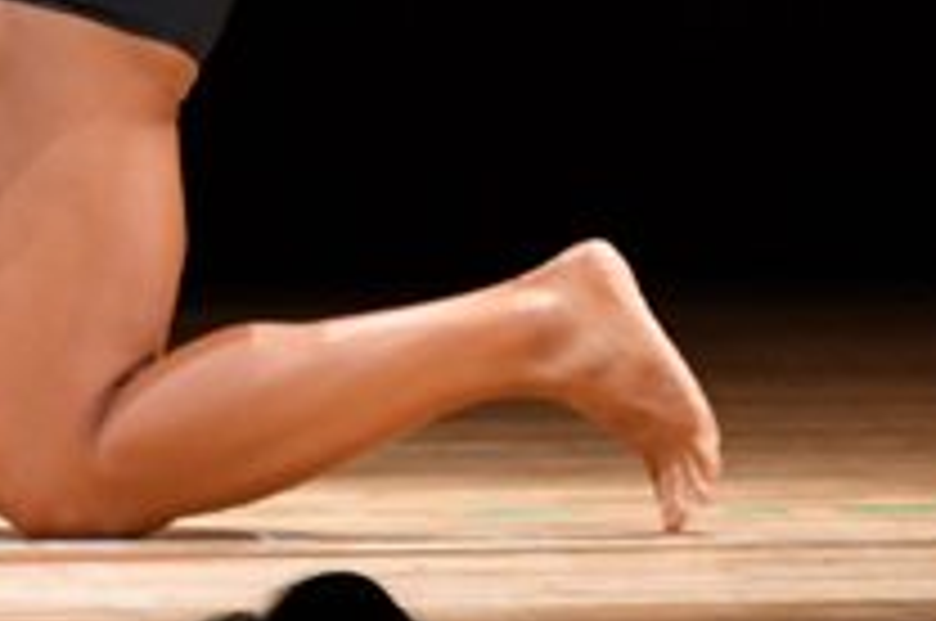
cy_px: -324
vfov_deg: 1.3
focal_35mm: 1063
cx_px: 83
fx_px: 27595
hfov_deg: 1.9
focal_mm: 190
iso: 3200
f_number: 5.6
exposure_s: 1/400
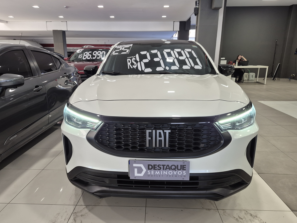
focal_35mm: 24
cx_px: 146
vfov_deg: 56.8
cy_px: 115
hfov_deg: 71.6
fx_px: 206
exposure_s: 1/120
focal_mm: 5.4
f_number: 1.8
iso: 160
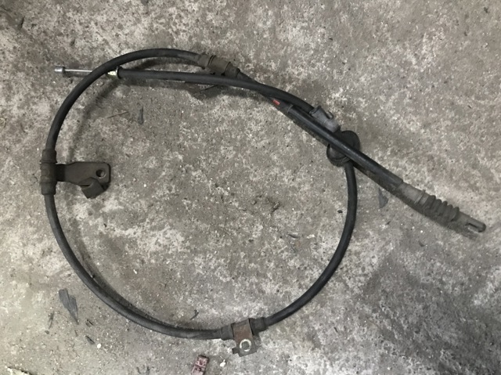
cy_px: 188
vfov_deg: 49.7
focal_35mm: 28
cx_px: 250
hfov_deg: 63.5
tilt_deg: -86.1
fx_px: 405
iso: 100
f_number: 1.8
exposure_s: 1/4
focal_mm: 3.99
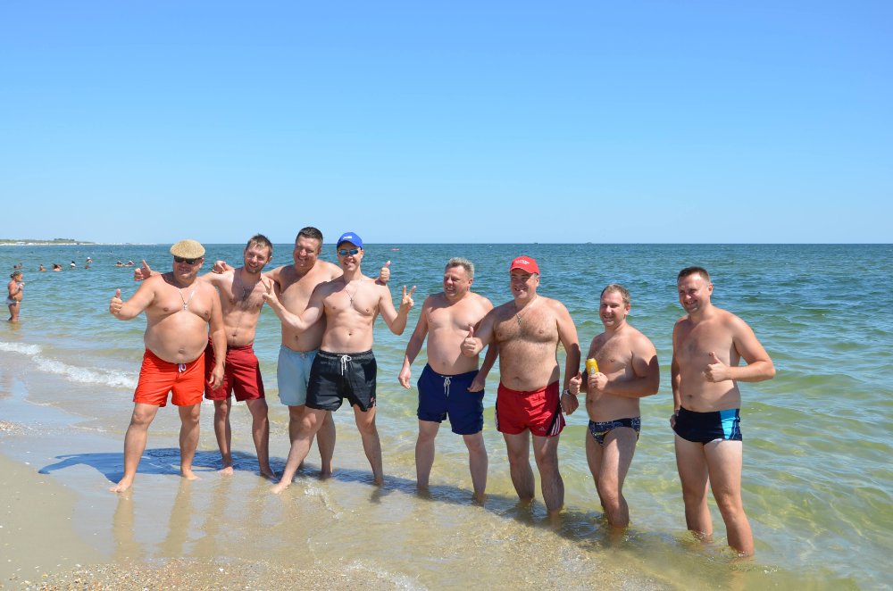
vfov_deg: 36.7
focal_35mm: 36
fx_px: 891
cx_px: 446
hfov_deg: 53.2
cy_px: 296
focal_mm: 24
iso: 110
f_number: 8
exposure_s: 1/250
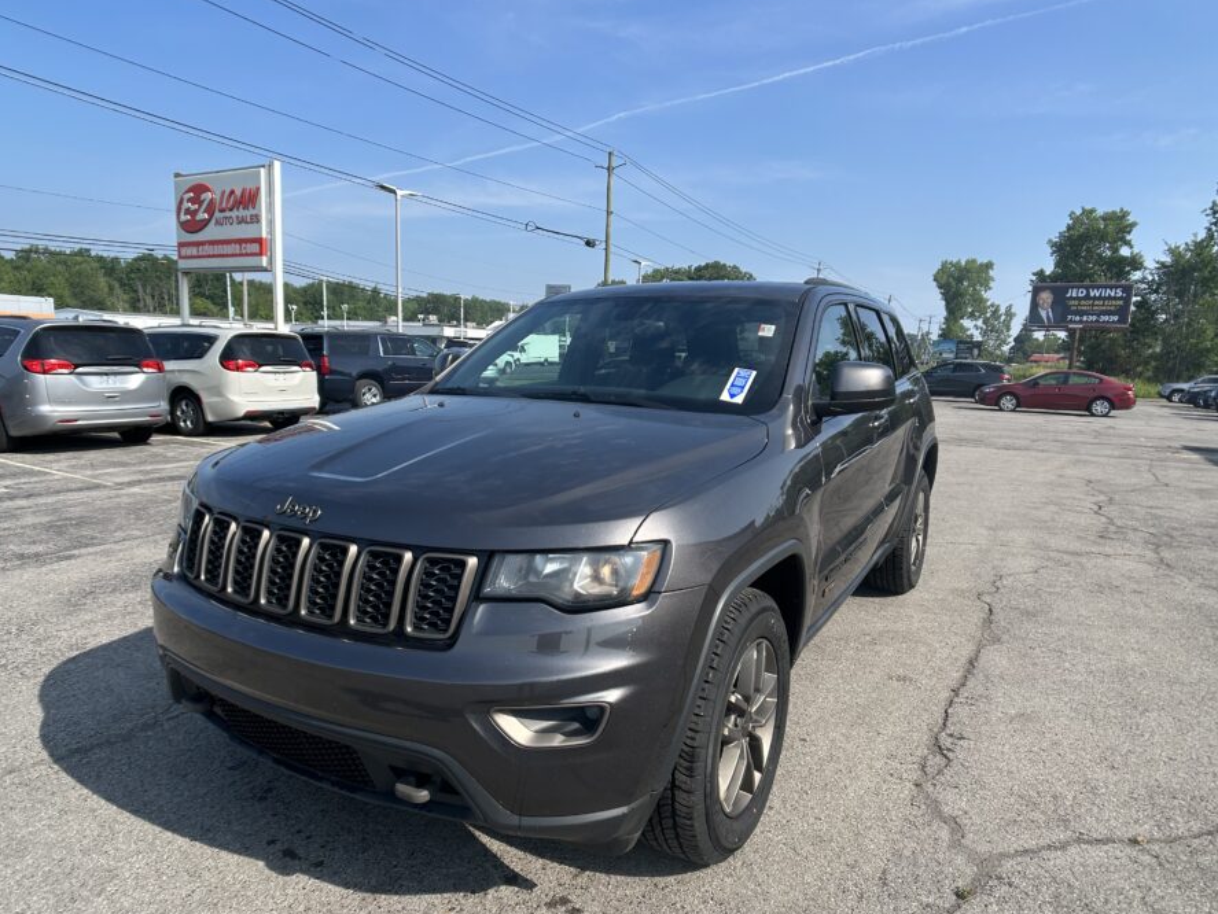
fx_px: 1056
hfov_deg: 59.9
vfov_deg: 46.8
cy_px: 493
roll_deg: -1.5
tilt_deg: -9.8
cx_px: 582
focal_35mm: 30
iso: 50
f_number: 1.5
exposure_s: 1/2632
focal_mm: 5.7
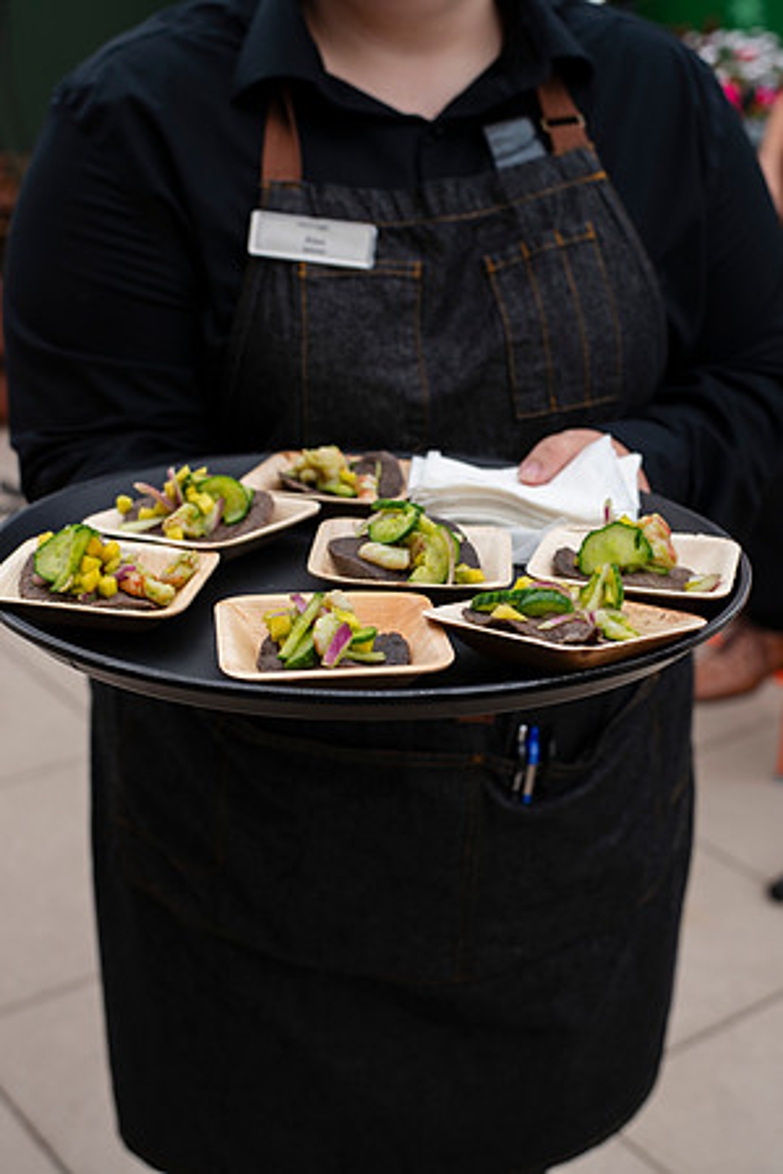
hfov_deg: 27.0
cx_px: 392
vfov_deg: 39.6
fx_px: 1631
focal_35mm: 50
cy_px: 587
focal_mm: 50
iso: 400
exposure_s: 1/250
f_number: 5
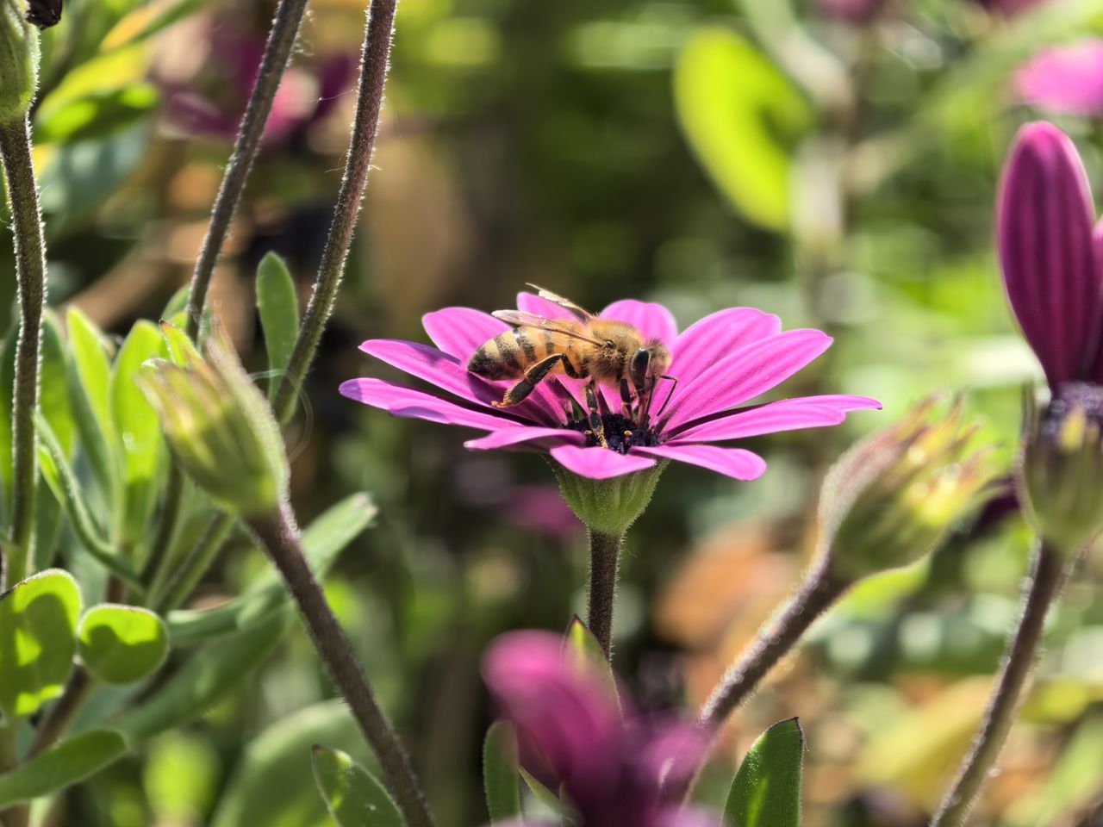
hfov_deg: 20.7
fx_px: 3027
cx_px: 552
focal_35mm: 95
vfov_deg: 15.6
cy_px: 414
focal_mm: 15
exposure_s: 1/709
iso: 50
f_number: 2.1
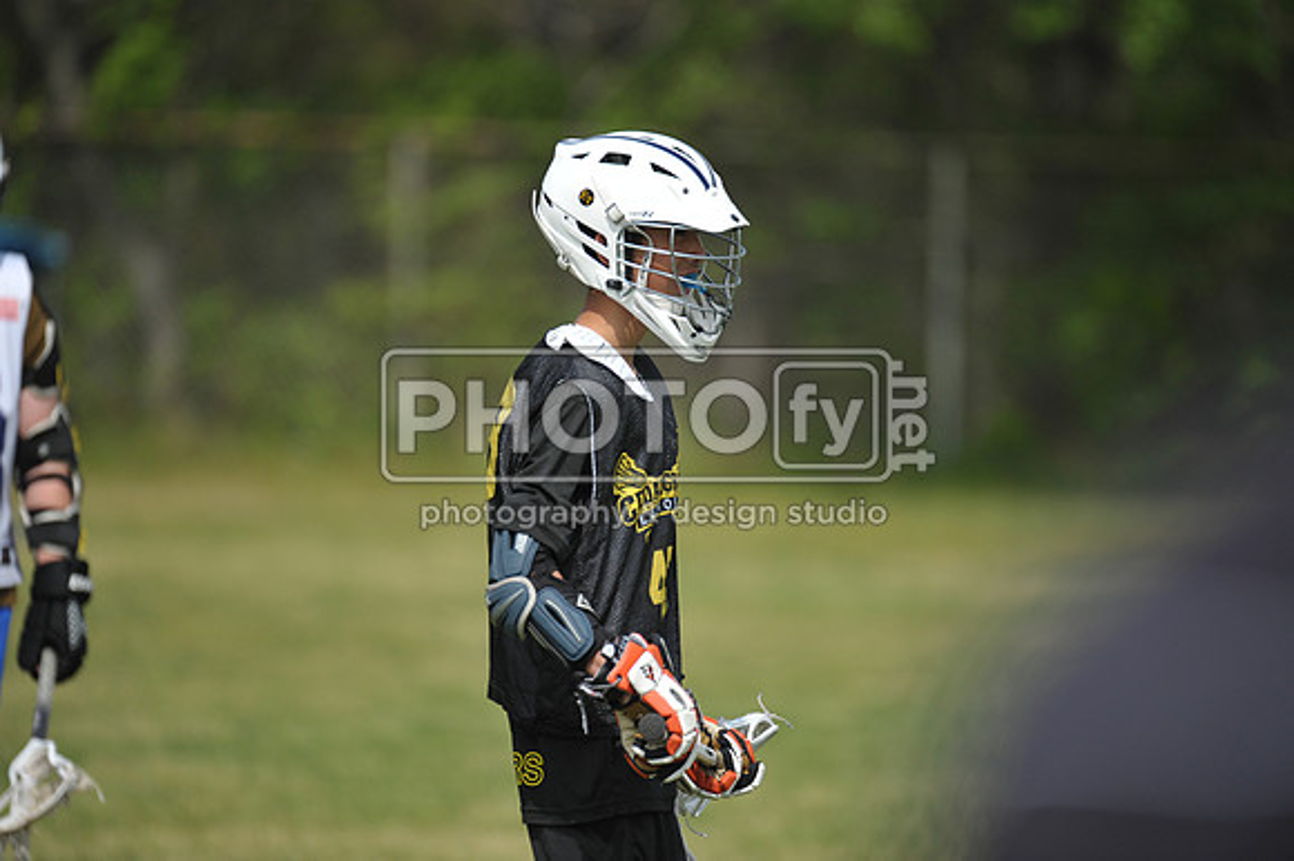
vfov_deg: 3.4
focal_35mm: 400
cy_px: 430
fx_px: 14369
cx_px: 647
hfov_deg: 5.2
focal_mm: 400
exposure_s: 1/3200
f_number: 4
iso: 640
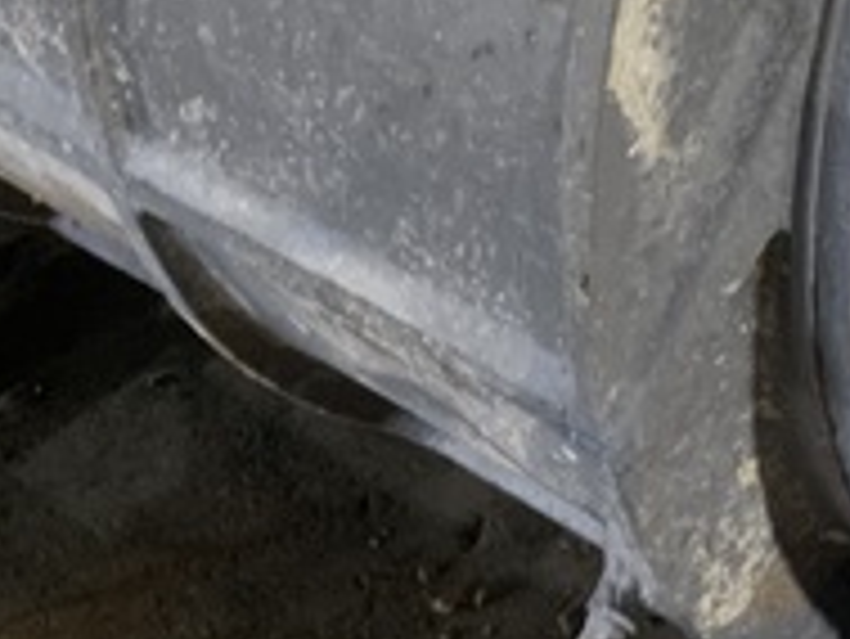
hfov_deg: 17.6
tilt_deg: -33.1
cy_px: -148
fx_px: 2703
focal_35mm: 110
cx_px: 756
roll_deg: +0.1
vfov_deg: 13.1
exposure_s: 1/40
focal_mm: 4.25
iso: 320
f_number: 1.8
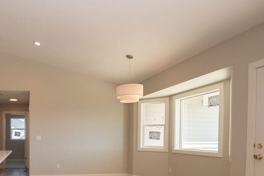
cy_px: 143
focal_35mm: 28
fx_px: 205
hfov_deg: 59.0
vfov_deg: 44.0
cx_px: 43
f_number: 4
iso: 125
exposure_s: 1/200
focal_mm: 10
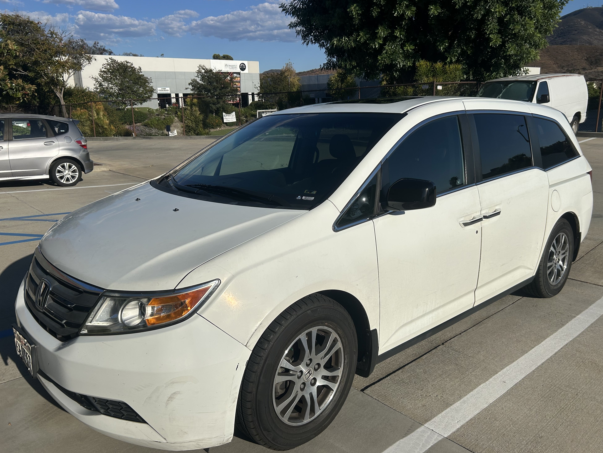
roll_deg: +2.2
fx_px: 470
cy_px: 230
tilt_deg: -14.3
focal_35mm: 27
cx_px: 307
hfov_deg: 65.3
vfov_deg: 51.3
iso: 50
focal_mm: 5.7
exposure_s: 1/12658
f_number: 1.5
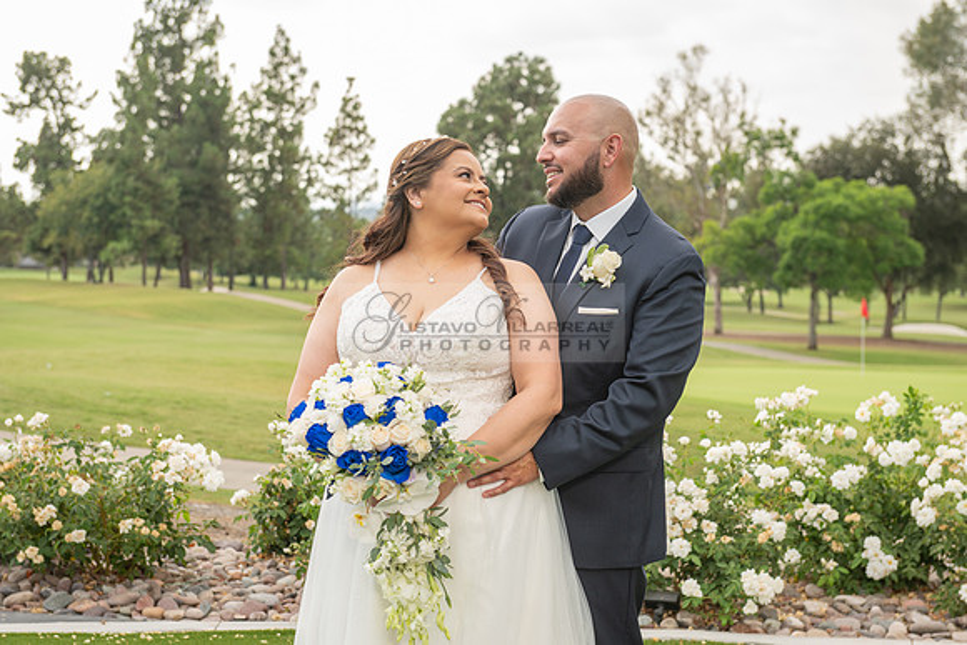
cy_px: 322
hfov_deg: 28.8
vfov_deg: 19.5
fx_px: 1881
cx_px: 484
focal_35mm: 70
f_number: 5.6
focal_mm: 70
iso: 200
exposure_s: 1/320
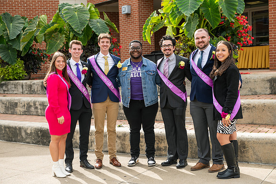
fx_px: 429
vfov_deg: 24.2
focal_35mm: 56
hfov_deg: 35.6
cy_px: 92
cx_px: 138
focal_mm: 56
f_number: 4.5
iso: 100
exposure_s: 1/320
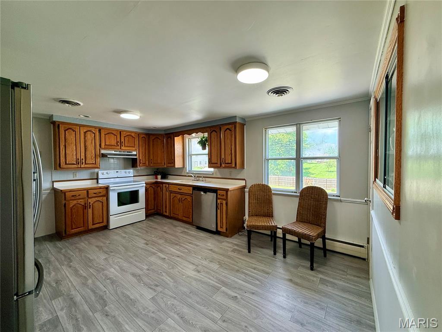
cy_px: 166
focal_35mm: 14
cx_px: 221
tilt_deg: -1.5
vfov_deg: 85.7
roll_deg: +0.5
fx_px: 179
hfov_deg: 102.1
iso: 125
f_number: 2.2
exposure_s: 1/120
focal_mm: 2.22
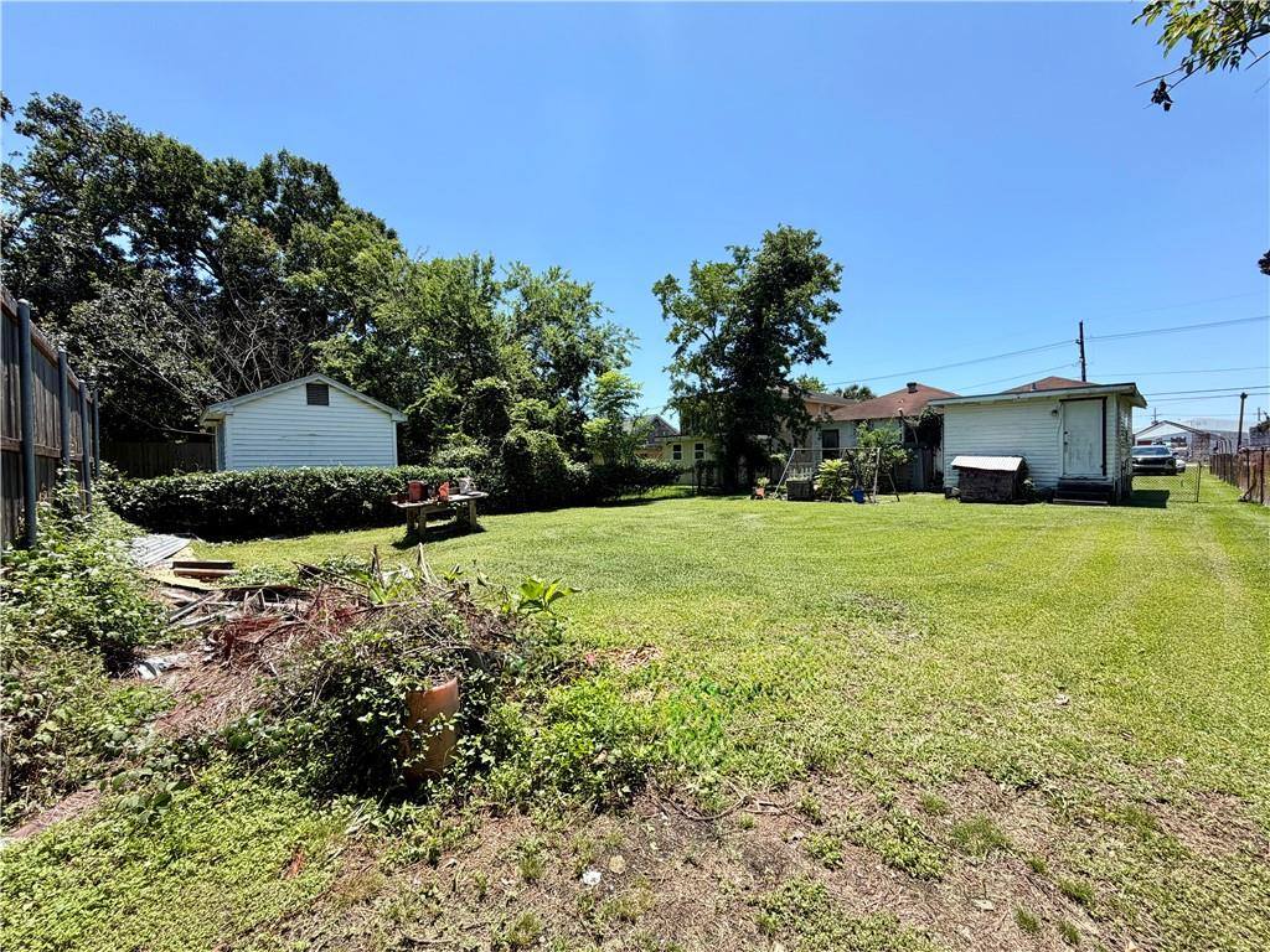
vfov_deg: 85.7
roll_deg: +1.5
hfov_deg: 102.1
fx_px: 514
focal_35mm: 14
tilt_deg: -2.1
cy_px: 476
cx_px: 635
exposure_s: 1/770
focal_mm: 2.22
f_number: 2.2
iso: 25
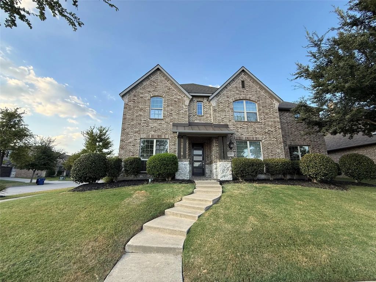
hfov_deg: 102.1
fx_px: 152
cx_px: 188
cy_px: 141
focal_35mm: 14
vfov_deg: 85.7
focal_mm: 2.22
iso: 64
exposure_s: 1/326
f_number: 2.2
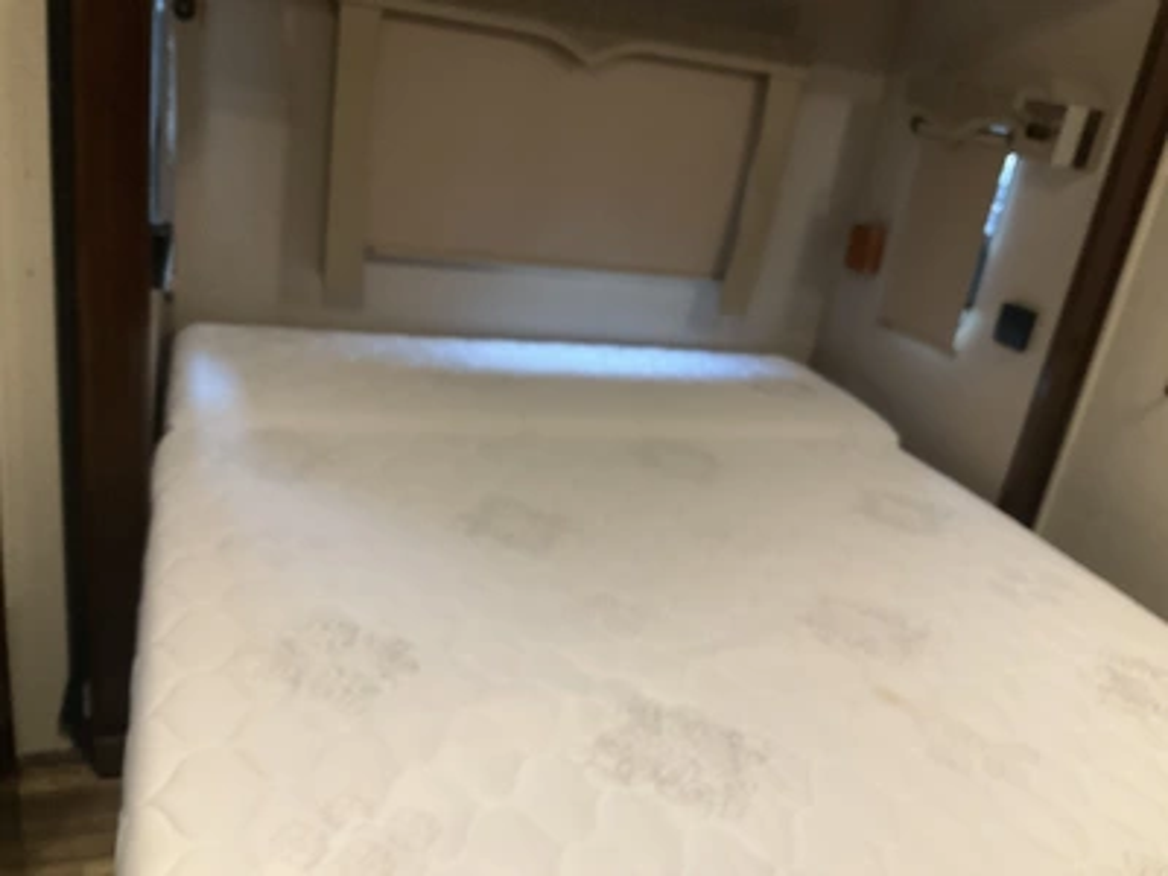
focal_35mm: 29
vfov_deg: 48.2
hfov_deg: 61.7
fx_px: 979
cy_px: 438
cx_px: 584
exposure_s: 1/57
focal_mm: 3
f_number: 1.8
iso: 320
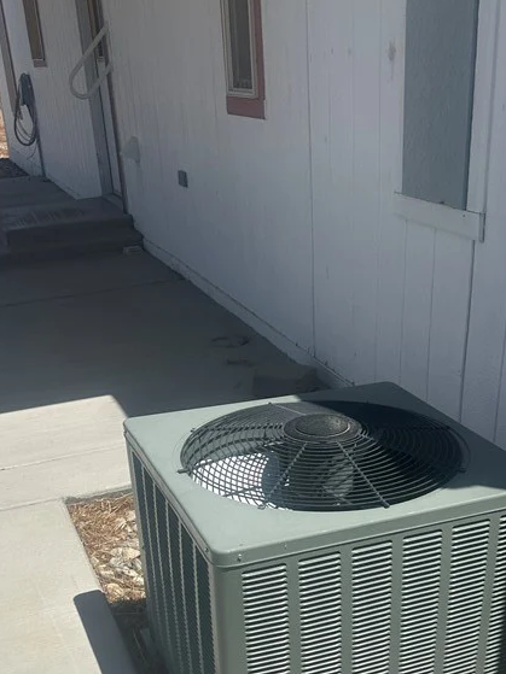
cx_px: 315
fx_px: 858
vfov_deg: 40.4
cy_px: 578
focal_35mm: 44
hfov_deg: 32.7
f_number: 1.78
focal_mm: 6.86
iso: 80
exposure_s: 1/8197
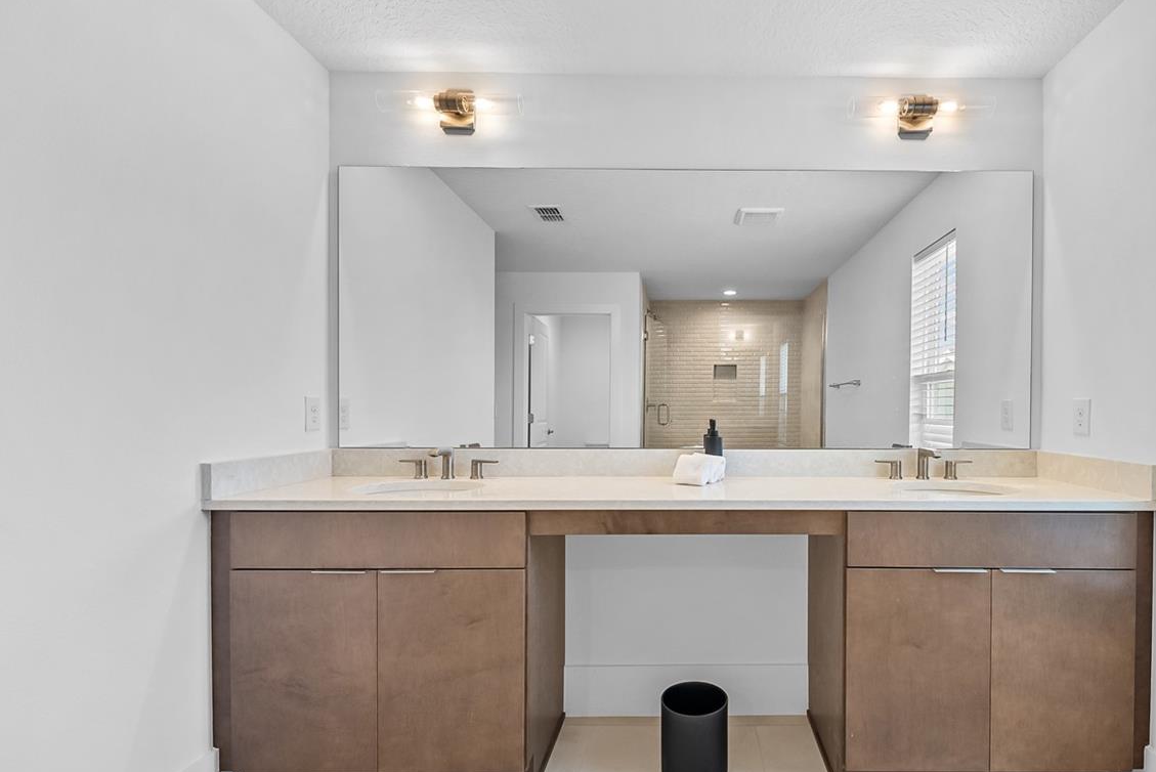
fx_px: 546
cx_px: 696
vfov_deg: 70.4
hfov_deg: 92.0
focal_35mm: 17
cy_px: 422
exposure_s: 1/8
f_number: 6.3
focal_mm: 12
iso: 320
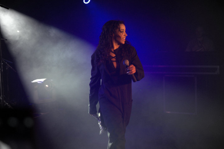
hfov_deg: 27.0
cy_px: 74
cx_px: 112
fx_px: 466
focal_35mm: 75
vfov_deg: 18.2
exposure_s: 1/60
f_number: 2.8
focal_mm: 50
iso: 800
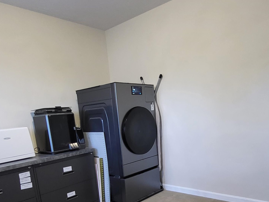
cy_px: 157
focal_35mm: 28
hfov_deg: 63.3
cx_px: 149
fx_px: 218
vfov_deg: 47.5
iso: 320
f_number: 2.2
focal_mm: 1.74
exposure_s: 1/30
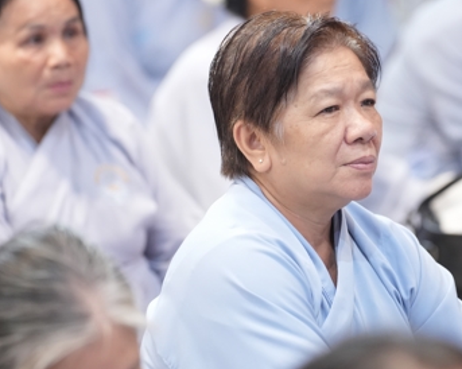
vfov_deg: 5.8
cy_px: 153
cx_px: 279
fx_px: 3649
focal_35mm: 267
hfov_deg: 7.2
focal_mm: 150
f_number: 2.8
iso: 3200
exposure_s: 1/160
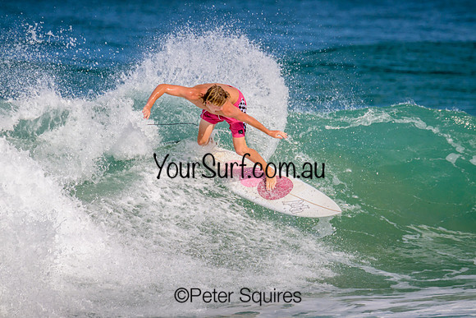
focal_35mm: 800
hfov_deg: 2.6
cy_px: 159
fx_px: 10580
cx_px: 238
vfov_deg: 1.7
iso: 500
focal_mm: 800
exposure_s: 1/2000
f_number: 11
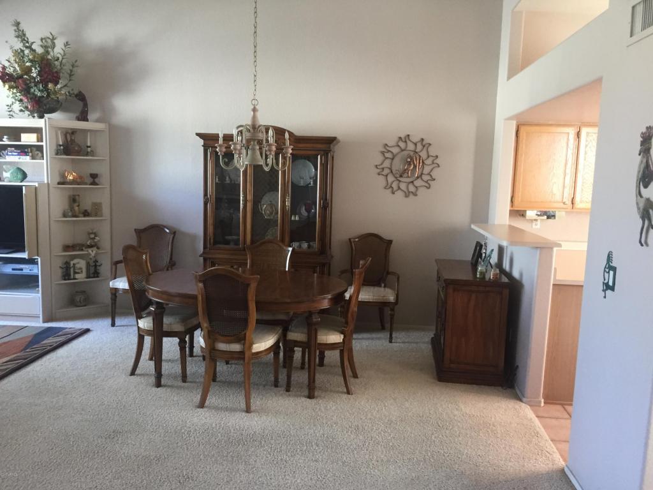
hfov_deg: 61.7
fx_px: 547
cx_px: 326
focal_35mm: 29
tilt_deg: -5.7
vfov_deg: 48.2
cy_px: 245
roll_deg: -1.7
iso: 160
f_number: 2.2
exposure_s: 1/30
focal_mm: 4.15
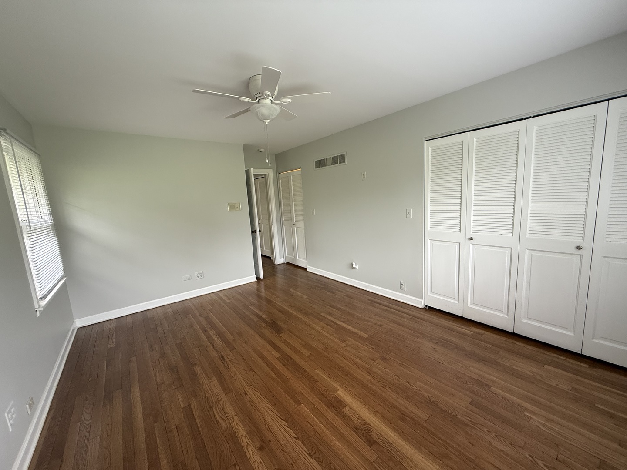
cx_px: 314
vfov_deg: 85.7
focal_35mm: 14
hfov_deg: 102.1
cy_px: 235
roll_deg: +3.0
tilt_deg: -7.3
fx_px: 254
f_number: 2.2
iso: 160
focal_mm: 2.22
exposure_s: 1/99
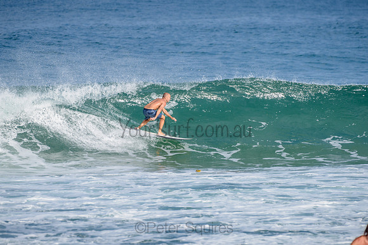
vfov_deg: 2.2
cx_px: 184
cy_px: 122
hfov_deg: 3.4
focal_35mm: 612
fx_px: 6258
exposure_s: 1/1250
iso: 125
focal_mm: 500
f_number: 5.6
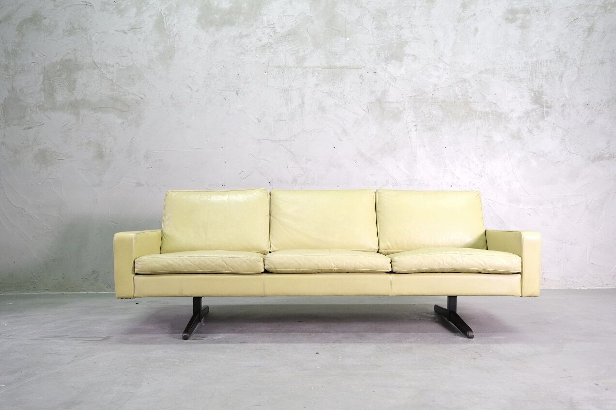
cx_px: 308
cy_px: 205
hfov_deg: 58.7
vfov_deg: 41.1
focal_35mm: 32
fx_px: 548
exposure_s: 1/30
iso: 1600
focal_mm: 21.2
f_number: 4
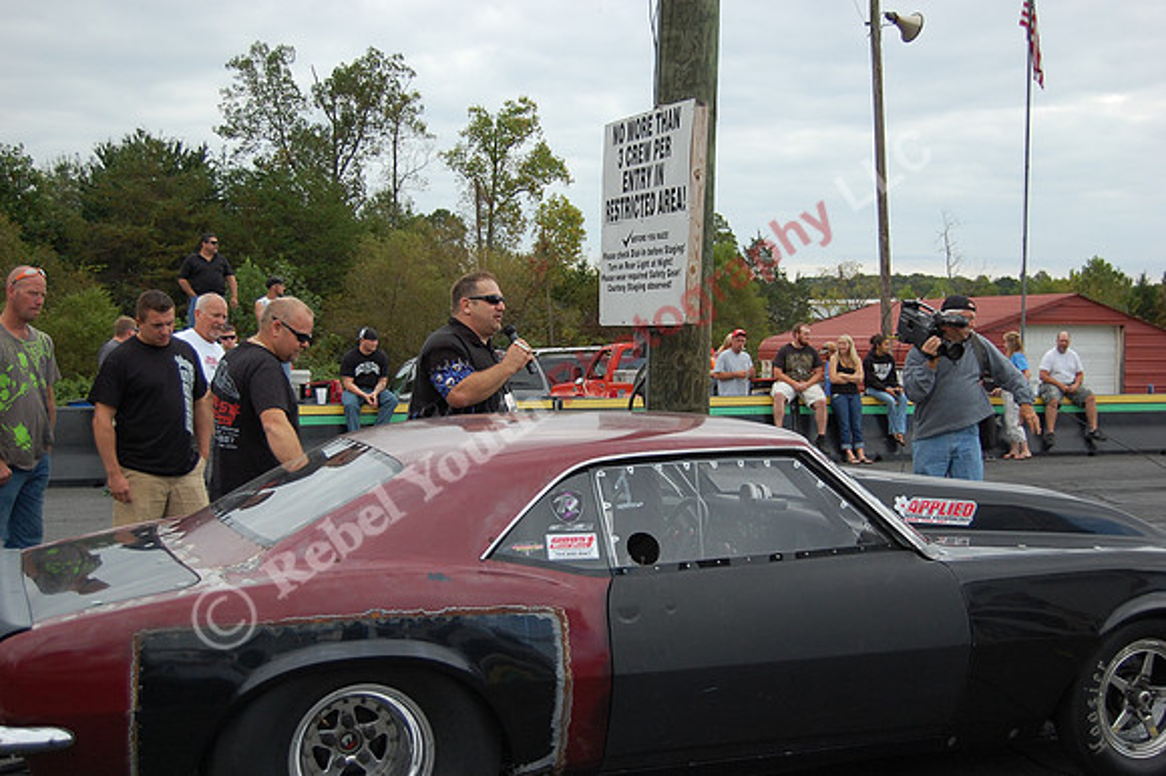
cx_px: 583
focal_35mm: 48
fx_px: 1554
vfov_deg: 28.0
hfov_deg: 41.1
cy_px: 388
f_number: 4.5
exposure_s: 1/1000
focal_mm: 32
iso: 320
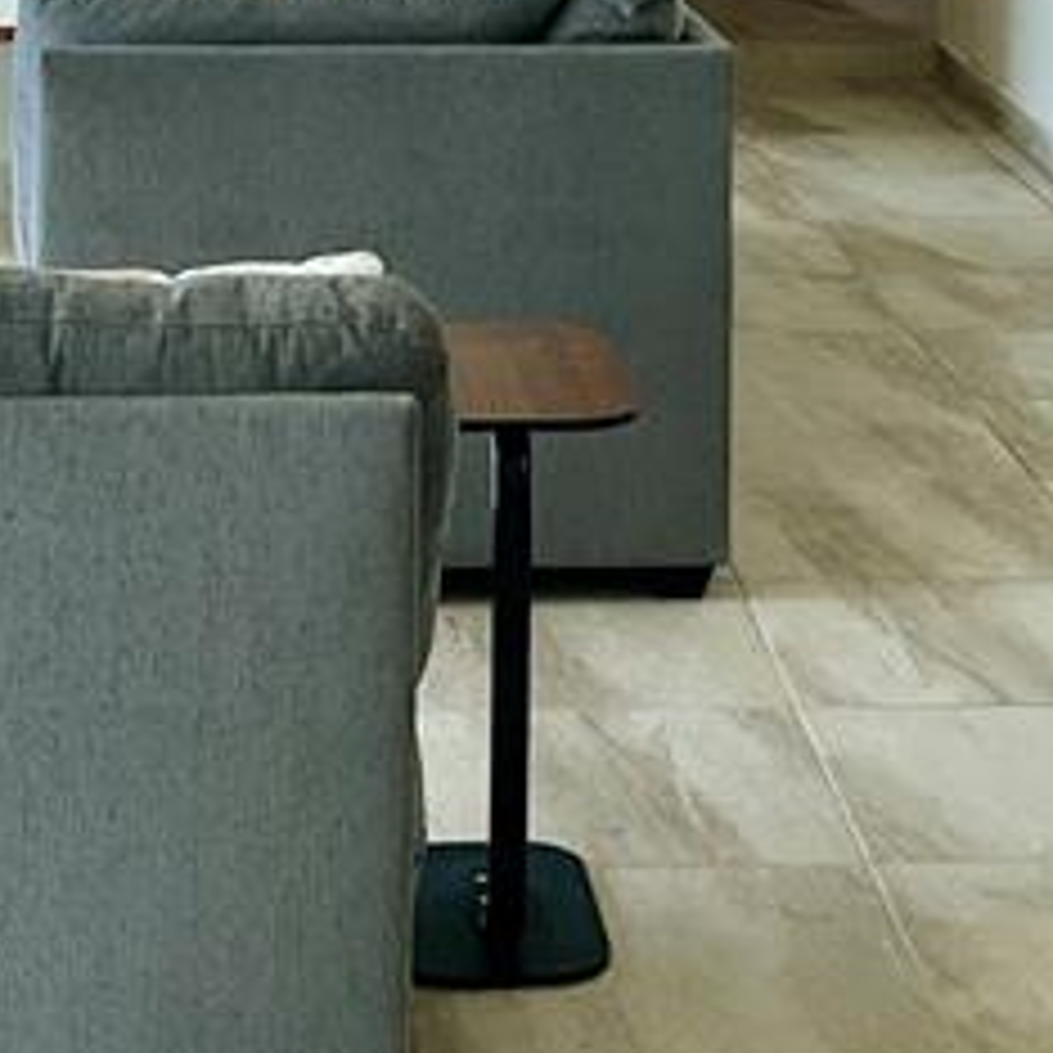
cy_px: -284
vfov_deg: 14.9
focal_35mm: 112
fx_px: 3855
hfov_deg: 15.6
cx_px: 558
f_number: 1.8
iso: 25
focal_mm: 3
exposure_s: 1/335
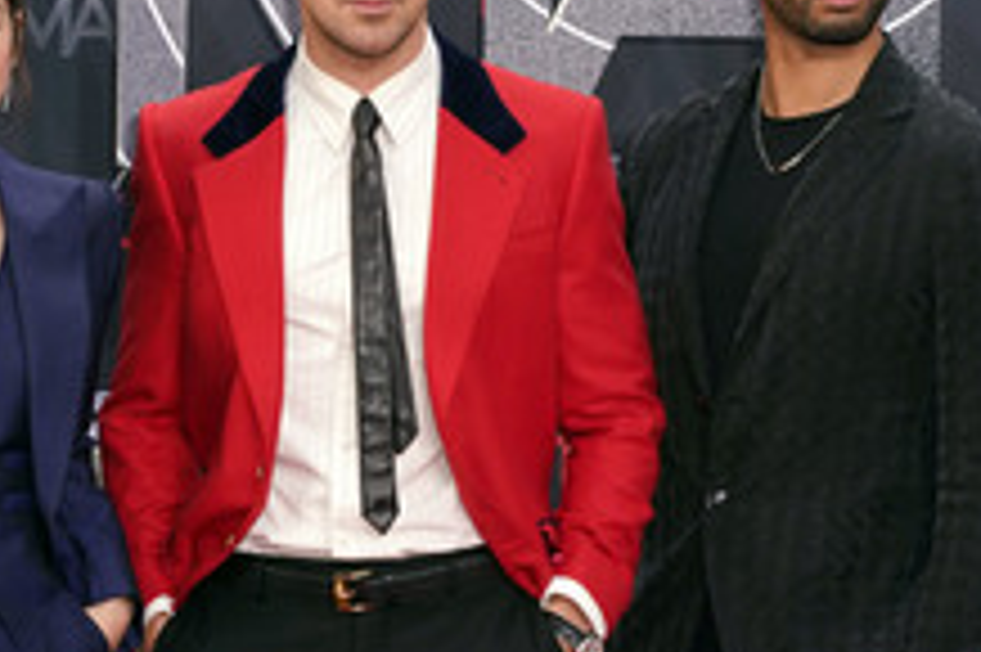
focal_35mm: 178
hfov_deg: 11.6
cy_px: 207
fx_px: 4847
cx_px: 614
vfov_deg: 7.7
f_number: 8
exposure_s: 1/200
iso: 320
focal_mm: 86
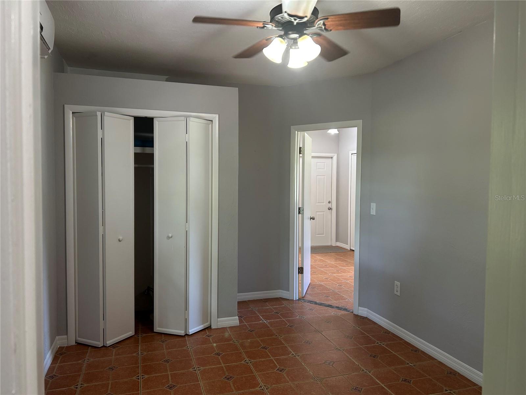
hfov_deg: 67.3
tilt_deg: -2.2
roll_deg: -0.2
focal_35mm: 26
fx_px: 395
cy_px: 198
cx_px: 263
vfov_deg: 53.1
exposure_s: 1/60
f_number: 1.5
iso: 80
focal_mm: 5.7
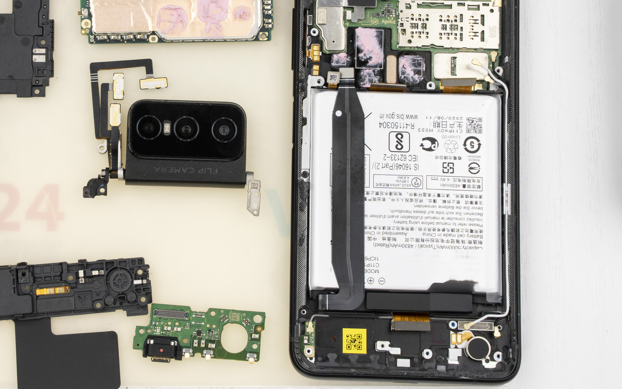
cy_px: 123
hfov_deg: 18.7
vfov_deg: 11.8
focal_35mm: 111
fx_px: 1882
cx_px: 201
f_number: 20
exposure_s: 1/80
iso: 2000
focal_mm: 75
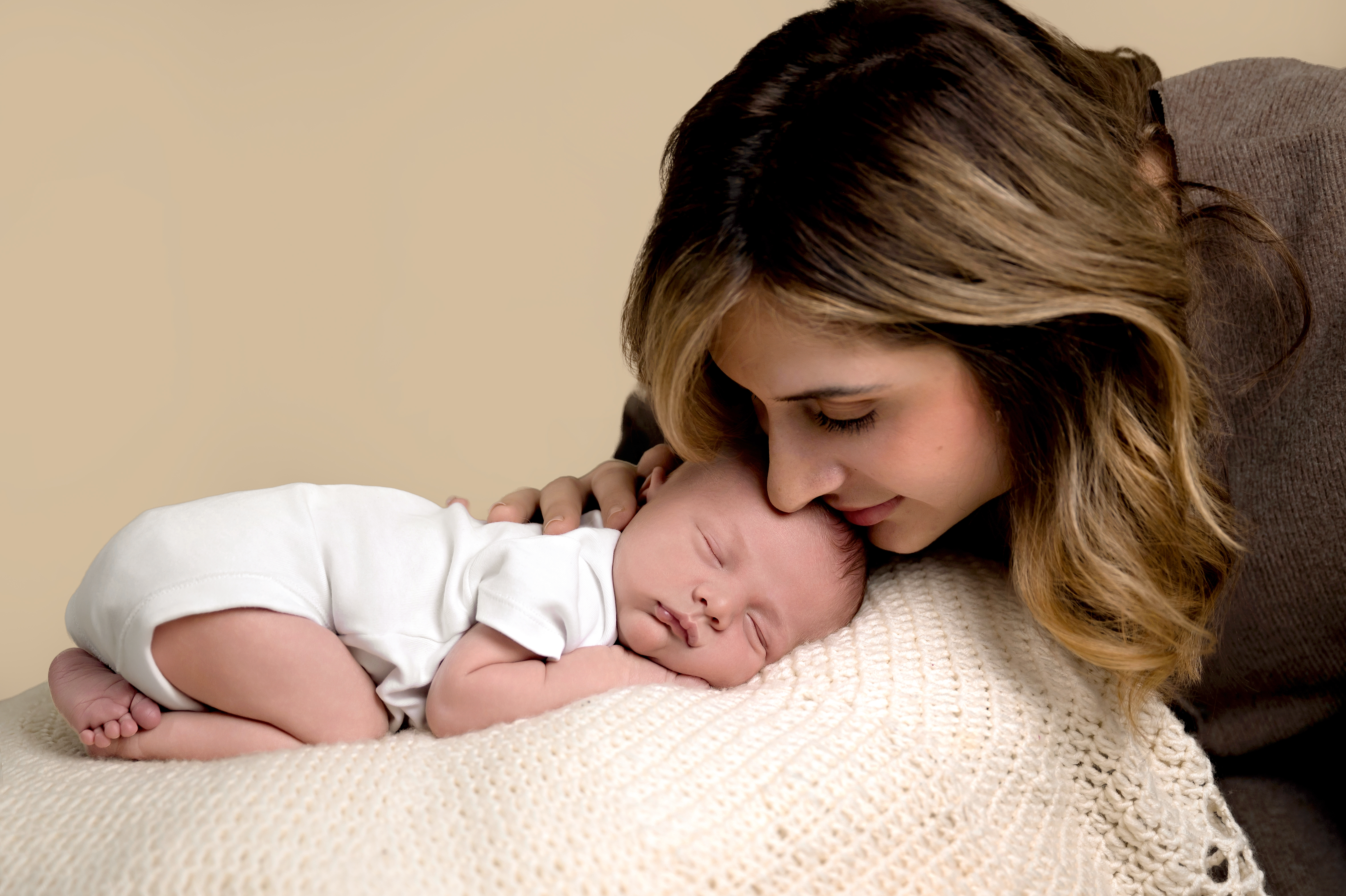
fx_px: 1906
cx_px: 673
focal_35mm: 51
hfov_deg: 38.9
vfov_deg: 26.4
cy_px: 448
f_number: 2.8
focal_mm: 51
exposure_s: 1/250
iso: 320
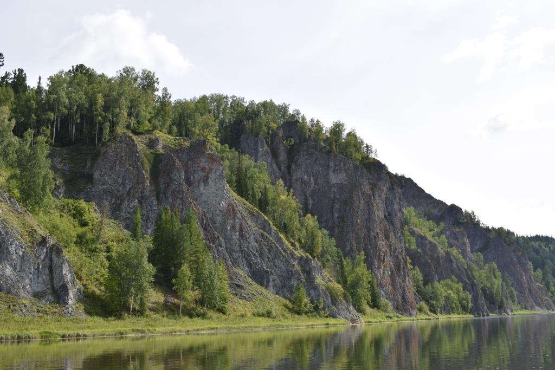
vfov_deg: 34.2
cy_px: 185
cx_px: 278
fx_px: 601
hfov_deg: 49.5
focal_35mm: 39
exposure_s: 1/320
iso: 200
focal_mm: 26
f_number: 9
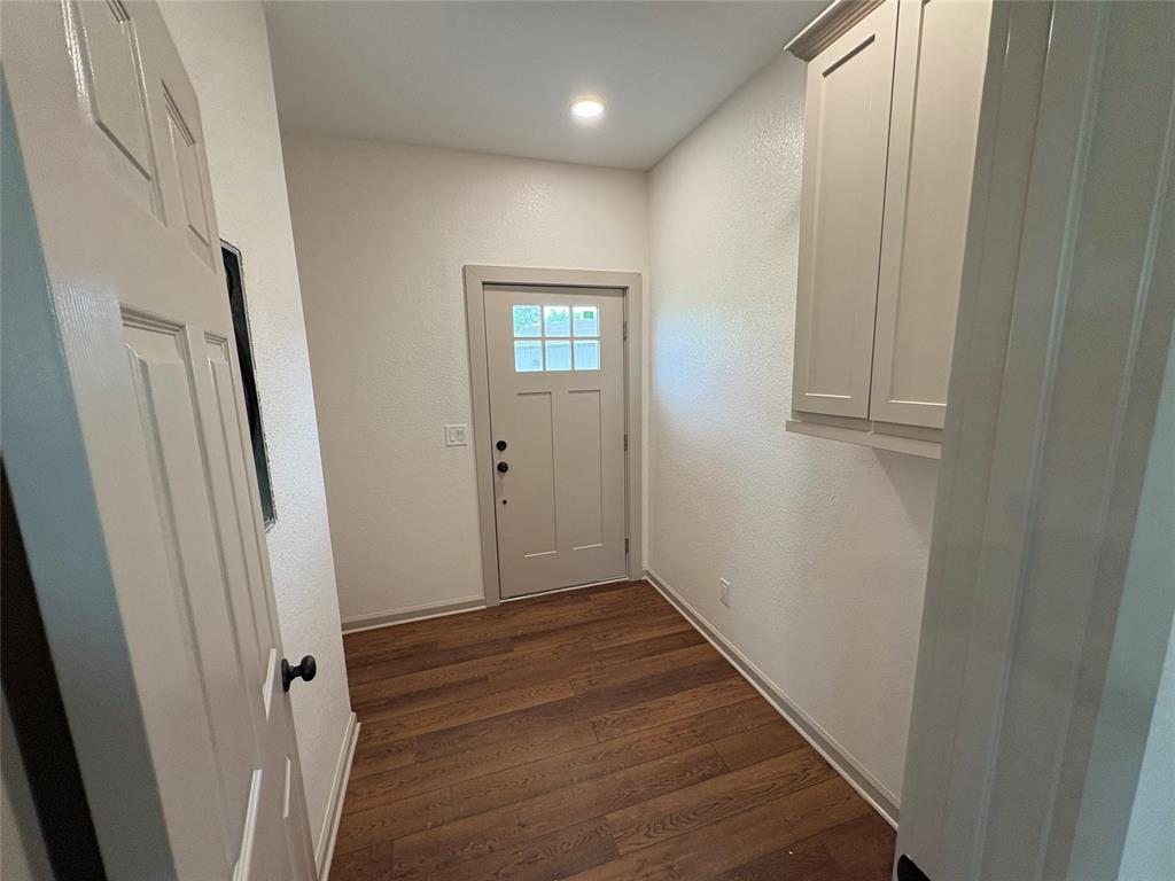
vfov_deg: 85.7
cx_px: 588
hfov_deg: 102.1
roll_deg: +1.2
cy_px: 440
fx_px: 475
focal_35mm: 14
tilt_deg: -9.0
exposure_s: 1/120
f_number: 2.2
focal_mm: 2.22
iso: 200
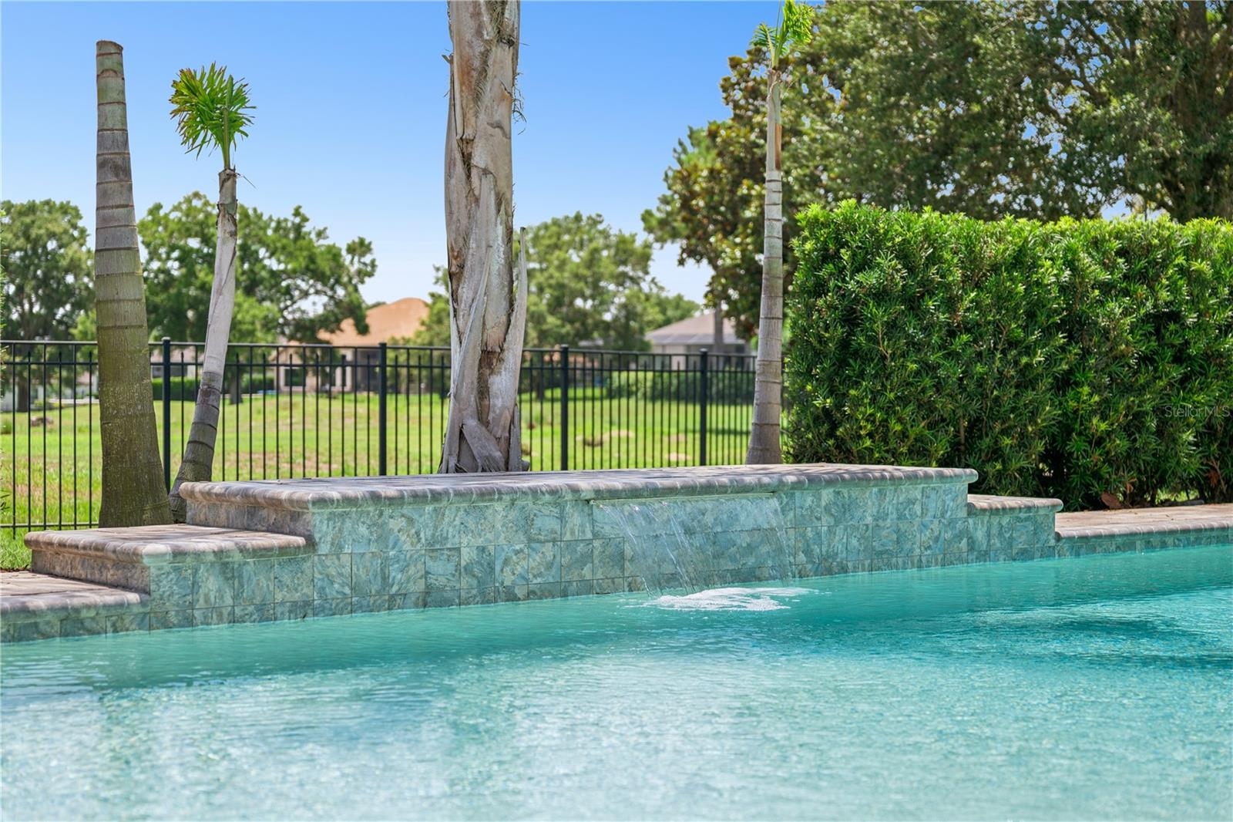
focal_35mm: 60
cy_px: 411
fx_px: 2054
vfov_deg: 22.6
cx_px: 616
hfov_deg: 33.4
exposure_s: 1/1600
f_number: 2.8
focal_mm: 60
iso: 100
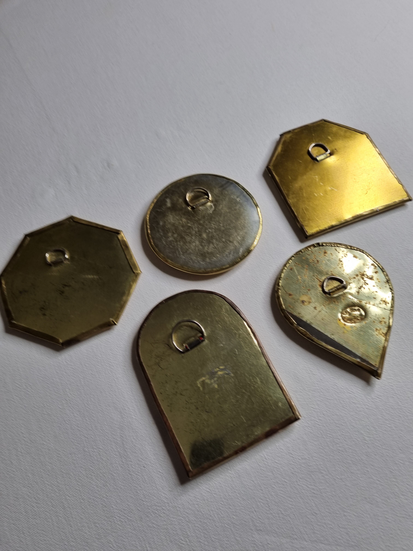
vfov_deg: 67.3
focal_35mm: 26
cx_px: 206
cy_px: 276
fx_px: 414
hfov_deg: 53.1
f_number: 1.8
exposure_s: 1/113
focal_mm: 5.4
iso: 50
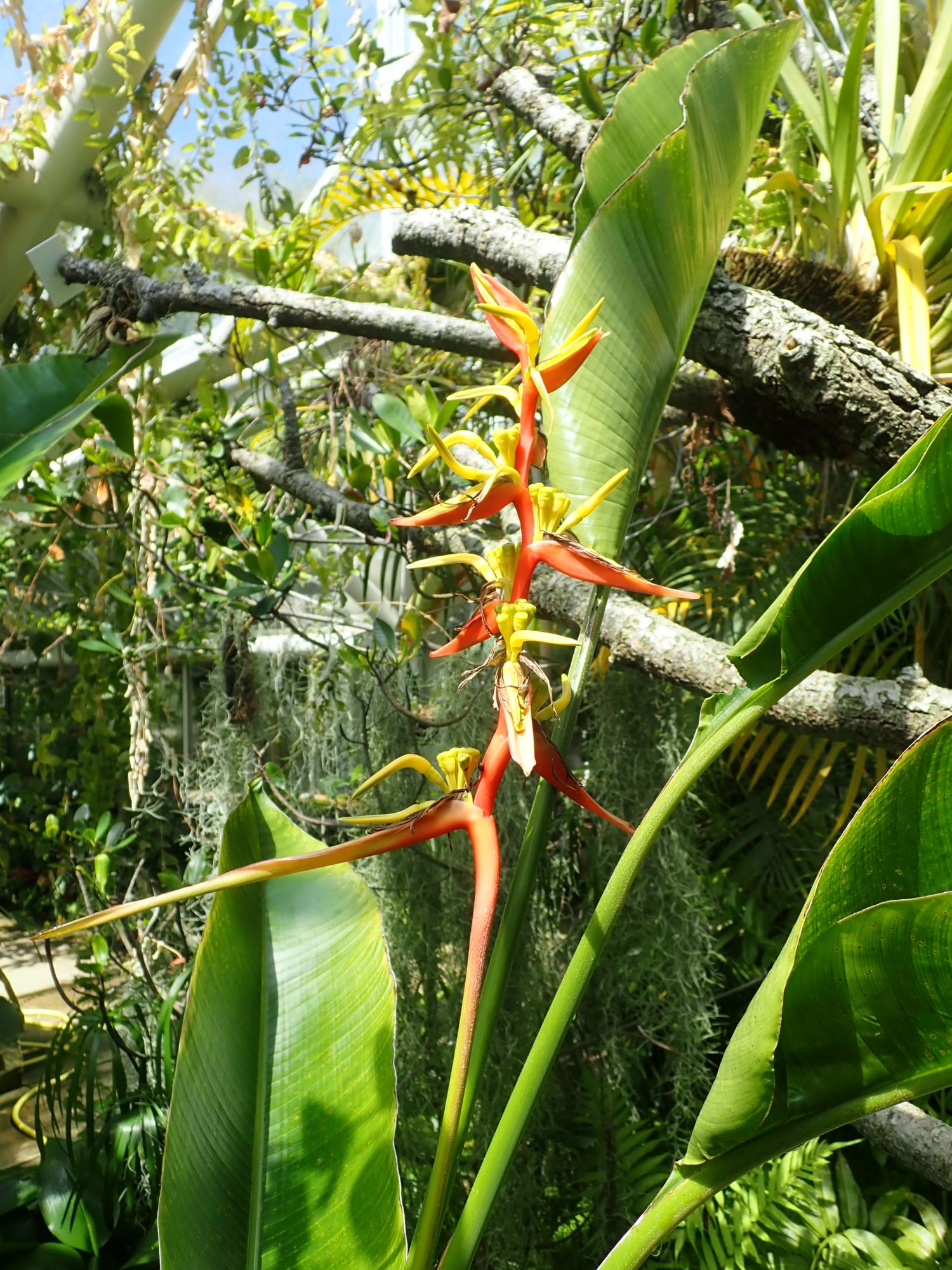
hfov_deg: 46.8
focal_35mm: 30
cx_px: 476
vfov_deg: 60.0
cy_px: 635
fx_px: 1100
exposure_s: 1/320
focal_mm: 5.5
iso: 100
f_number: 3.2
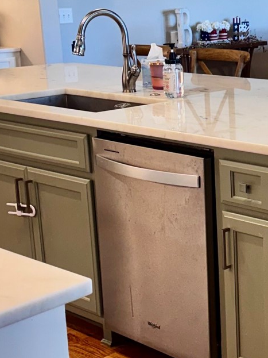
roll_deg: +2.3
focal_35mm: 74
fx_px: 764
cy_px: 171
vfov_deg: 26.3
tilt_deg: -12.8
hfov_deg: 19.2
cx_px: 288
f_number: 1.78
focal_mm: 6.76
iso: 200
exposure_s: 1/120
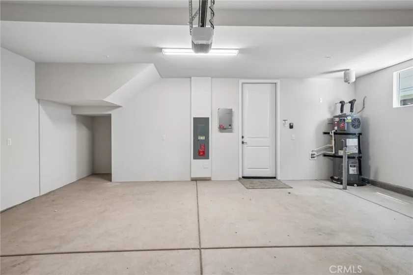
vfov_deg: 67.3
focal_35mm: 18
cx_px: 206
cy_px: 138
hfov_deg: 90.0
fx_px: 206
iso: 400
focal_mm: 18
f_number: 9
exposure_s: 1/8
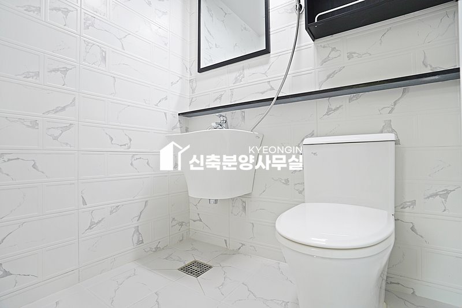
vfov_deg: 70.4
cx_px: 231
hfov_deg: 93.3
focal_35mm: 17
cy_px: 154
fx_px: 218
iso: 400
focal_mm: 17
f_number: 4
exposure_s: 1/160
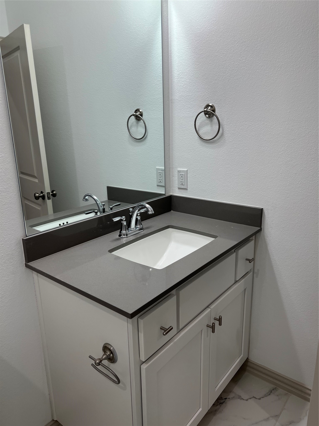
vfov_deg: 67.3
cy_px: 213
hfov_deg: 53.1
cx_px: 160
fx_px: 319
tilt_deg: -14.9
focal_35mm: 26
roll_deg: +1.3
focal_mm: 5.7
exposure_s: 1/120
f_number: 1.5
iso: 40
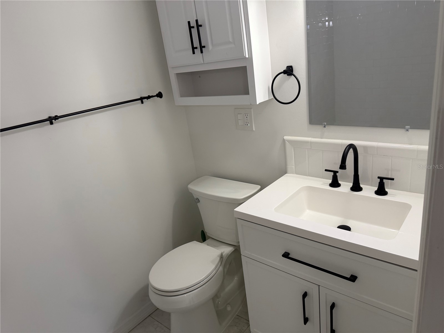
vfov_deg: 56.8
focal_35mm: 24
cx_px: 222
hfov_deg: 71.6
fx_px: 308
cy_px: 166
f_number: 1.78
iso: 250
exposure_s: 1/60
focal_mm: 6.76
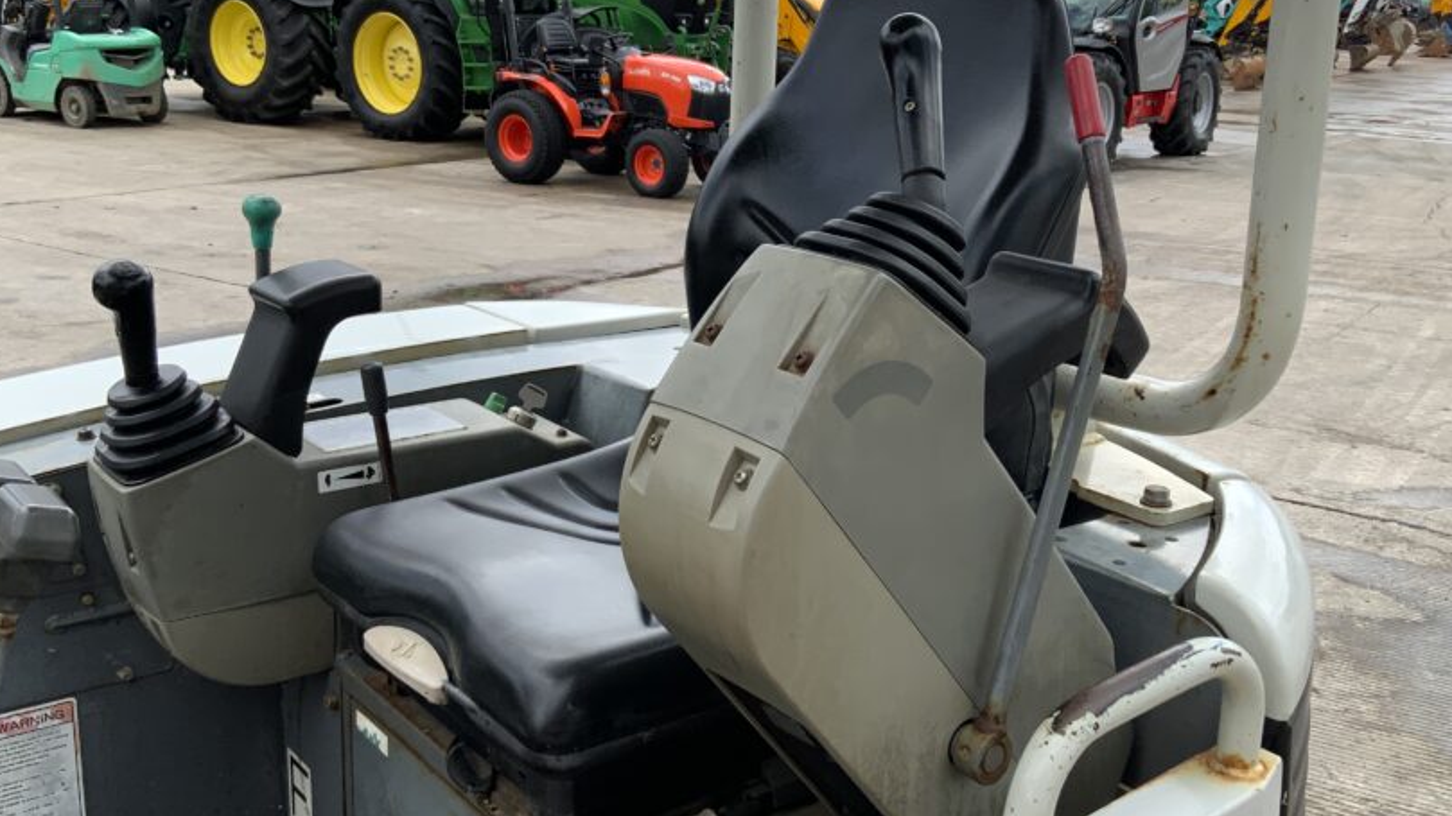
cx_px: 763
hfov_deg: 50.5
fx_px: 1540
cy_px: 360
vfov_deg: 29.7
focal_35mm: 40
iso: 16
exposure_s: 1/898
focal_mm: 3
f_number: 1.8
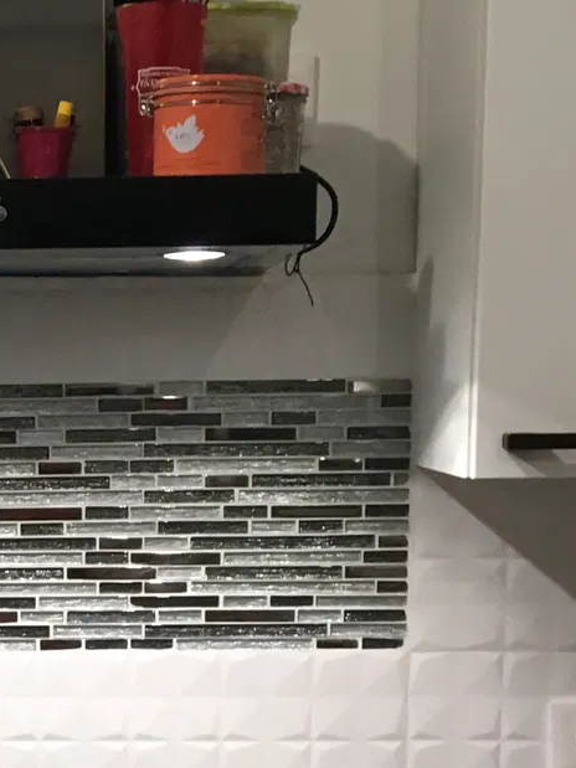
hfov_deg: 14.4
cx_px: -67
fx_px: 2219
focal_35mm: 100
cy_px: 718
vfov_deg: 19.2
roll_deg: +2.3
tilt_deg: -10.7
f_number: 2.2
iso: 125
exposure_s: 1/33
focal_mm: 4.15
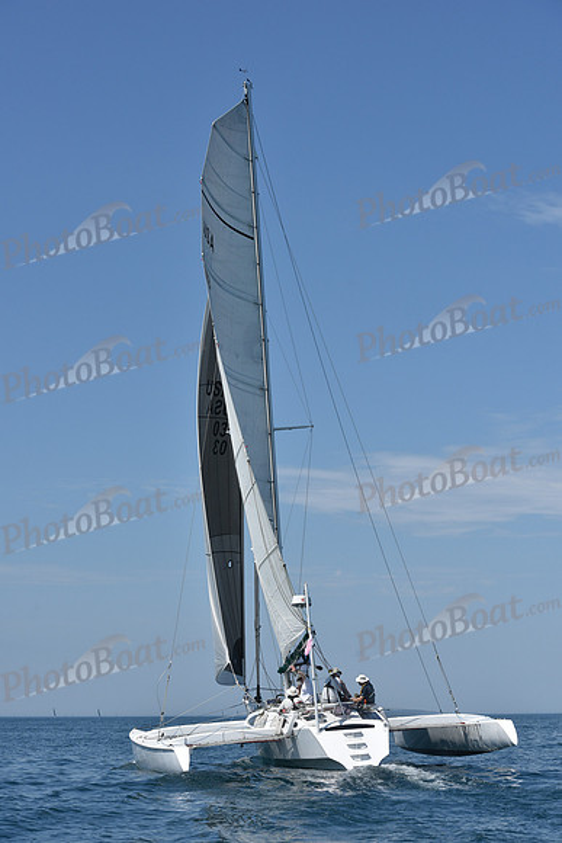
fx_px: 1638
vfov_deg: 28.8
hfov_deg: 19.5
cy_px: 422
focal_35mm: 70
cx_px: 281
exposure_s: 1/1250
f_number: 10
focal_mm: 70
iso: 250
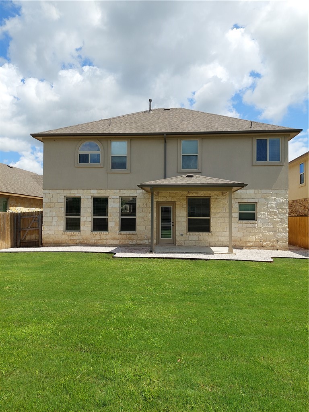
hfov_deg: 56.8
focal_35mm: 24
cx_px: 154
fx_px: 286
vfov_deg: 71.6
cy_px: 206
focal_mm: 5.23
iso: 40
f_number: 1.8
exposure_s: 1/1905
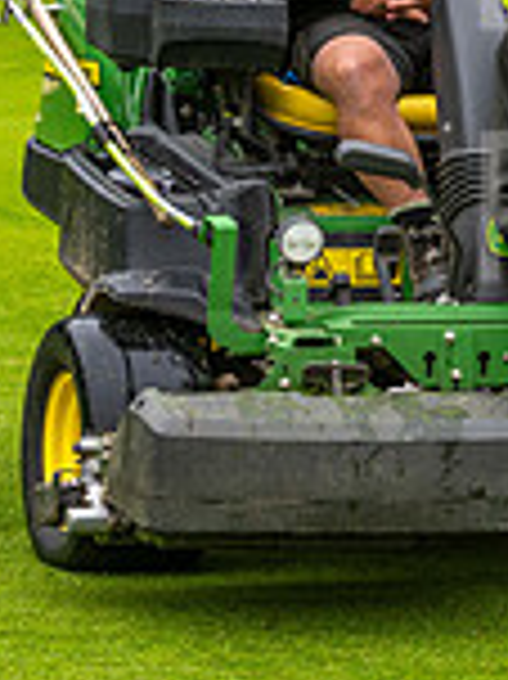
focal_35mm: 296
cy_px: -2
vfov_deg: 6.7
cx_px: 1061
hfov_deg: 4.9
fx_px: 5800
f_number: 4.5
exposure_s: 1/80
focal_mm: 80
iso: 200
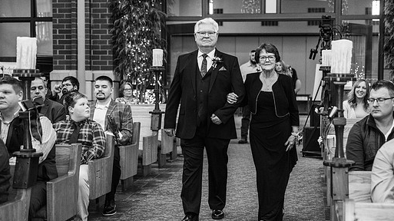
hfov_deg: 32.8
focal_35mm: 64
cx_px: 219
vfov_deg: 18.8
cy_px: 126
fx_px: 668
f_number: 2.8
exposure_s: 1/200
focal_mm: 54
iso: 2000
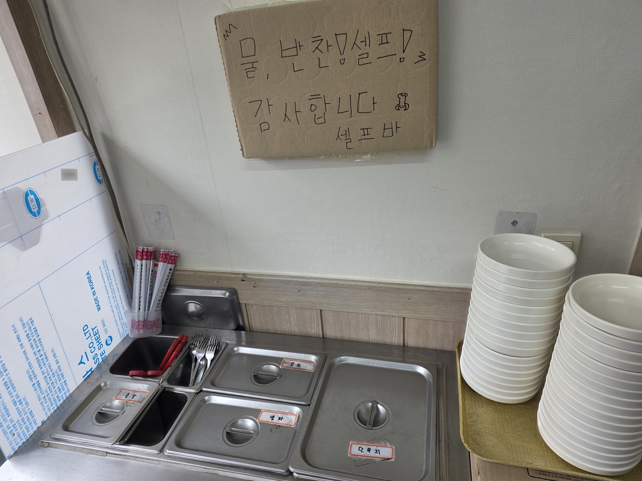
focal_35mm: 23
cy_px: 240
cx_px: 321
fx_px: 427
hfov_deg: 73.9
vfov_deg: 58.9
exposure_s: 1/120
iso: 40
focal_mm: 6.3
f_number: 1.7
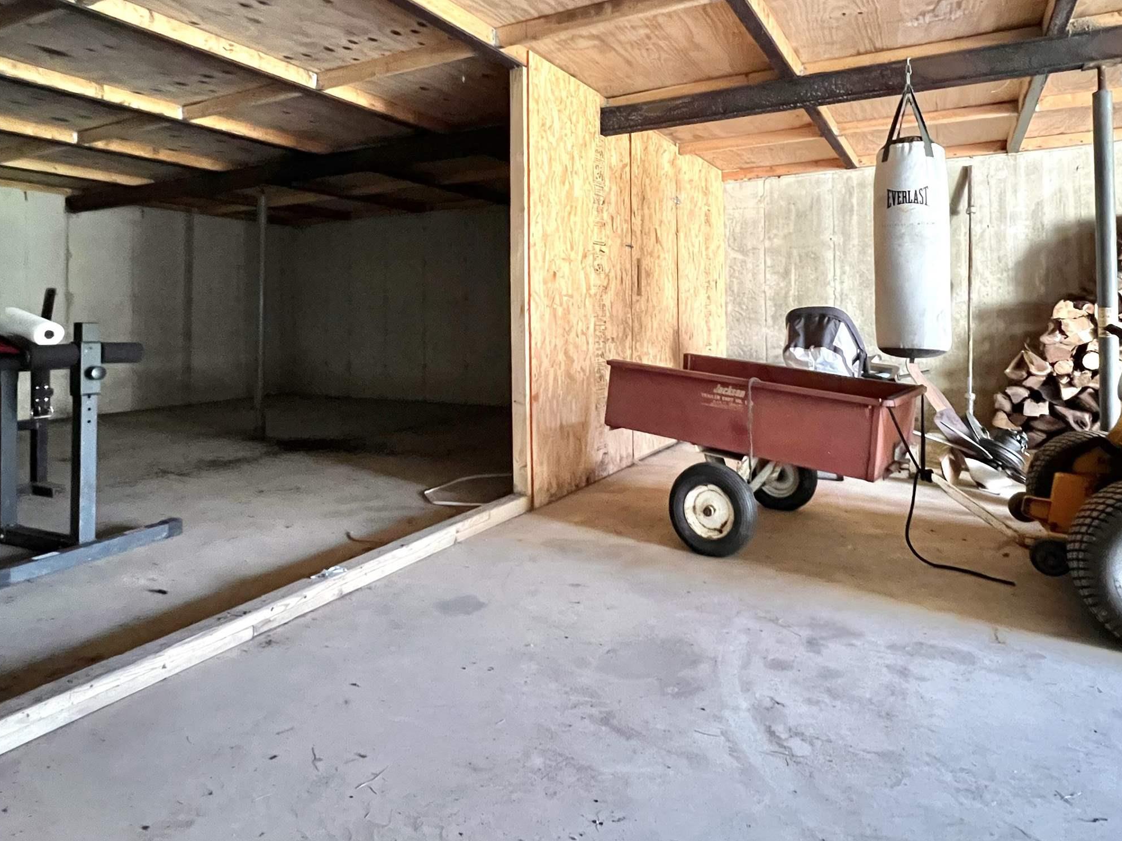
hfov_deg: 81.5
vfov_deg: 64.8
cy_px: 305
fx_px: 648
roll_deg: +0.7
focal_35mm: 20
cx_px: 613
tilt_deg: +0.6
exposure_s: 1/53
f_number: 1.8
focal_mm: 1.57
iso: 1000
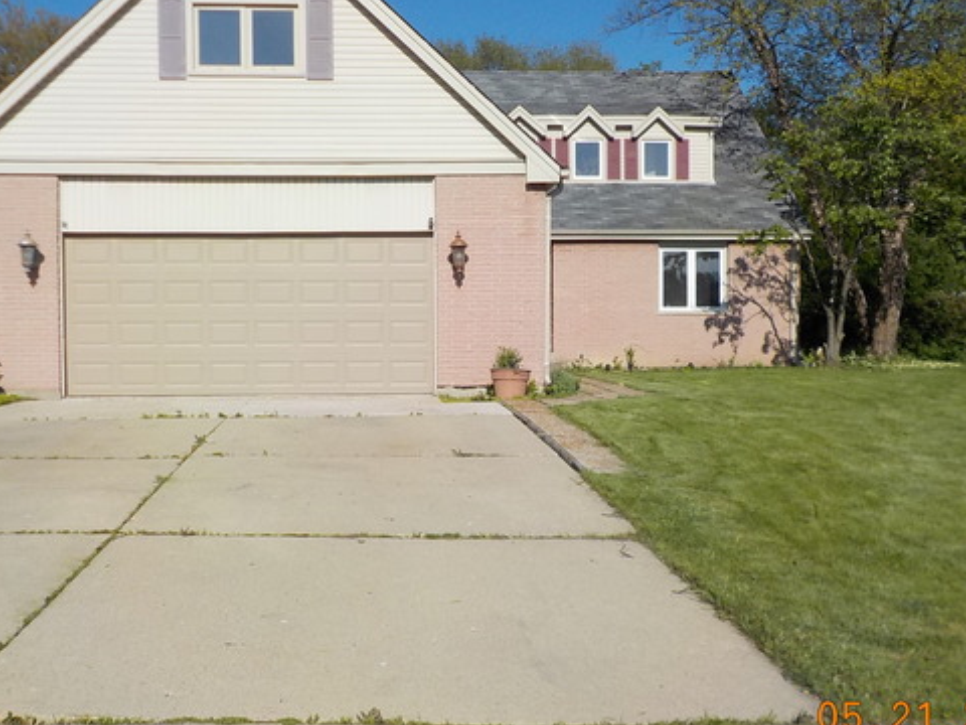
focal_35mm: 40
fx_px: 1116
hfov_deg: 46.8
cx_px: 471
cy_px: 334
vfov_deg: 35.9
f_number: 6.6
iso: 125
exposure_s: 1/640
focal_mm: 4.1
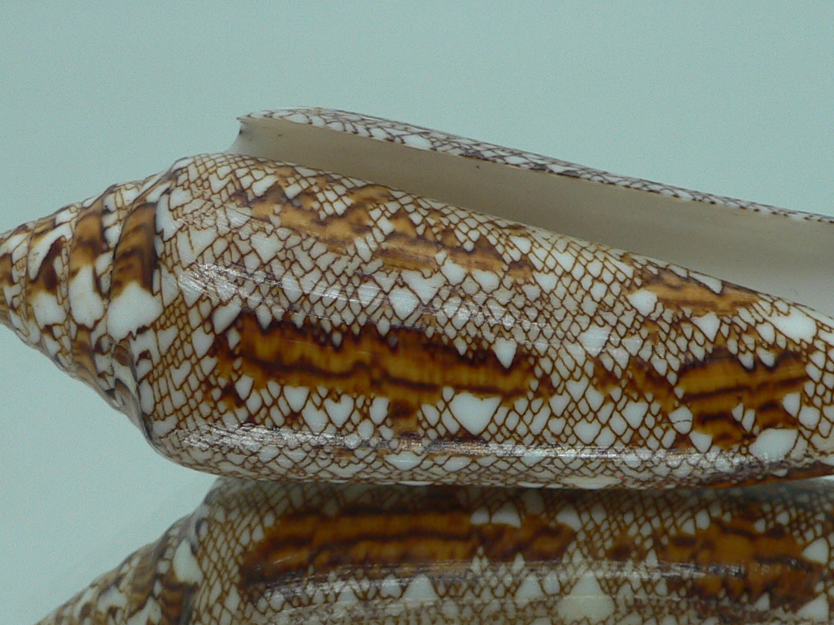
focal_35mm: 64
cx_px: 536
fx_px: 1542
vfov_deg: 22.9
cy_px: 365
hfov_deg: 30.1
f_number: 2.8
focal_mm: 4.6
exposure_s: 1/60
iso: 80
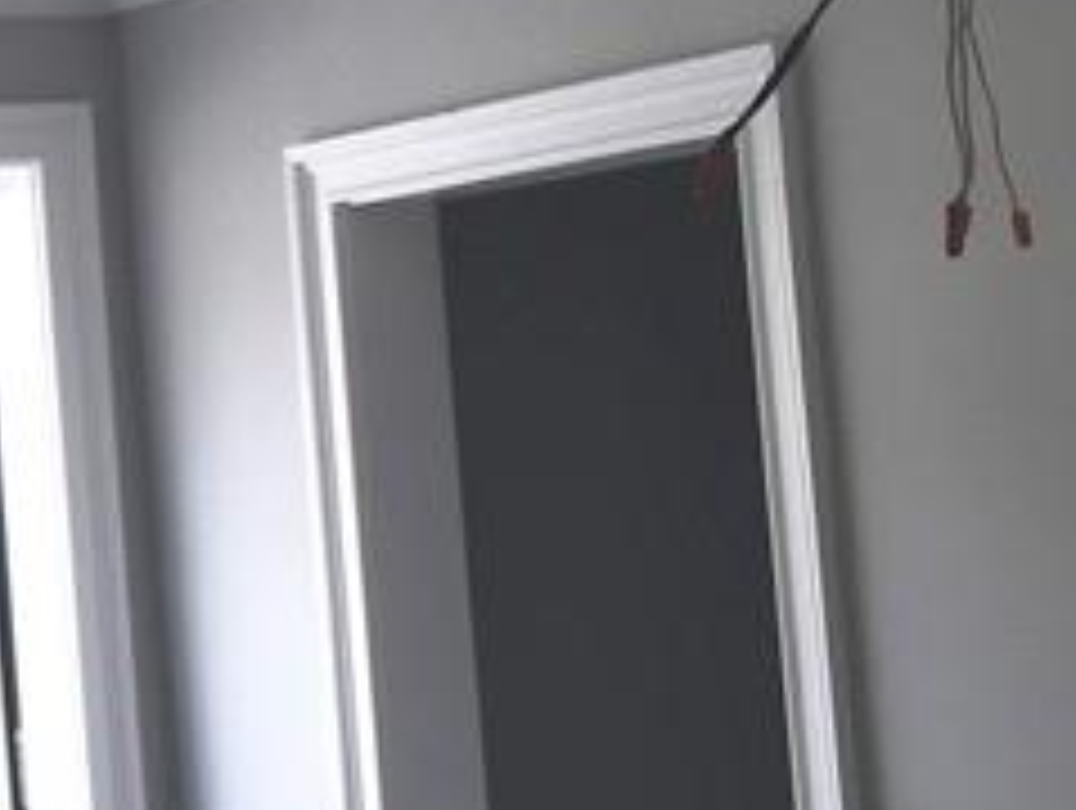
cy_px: 441
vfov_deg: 12.0
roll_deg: +2.1
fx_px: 3860
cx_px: -797
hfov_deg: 14.2
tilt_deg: +3.2
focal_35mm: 124
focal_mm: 4.15
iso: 25
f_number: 2.2
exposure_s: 1/40
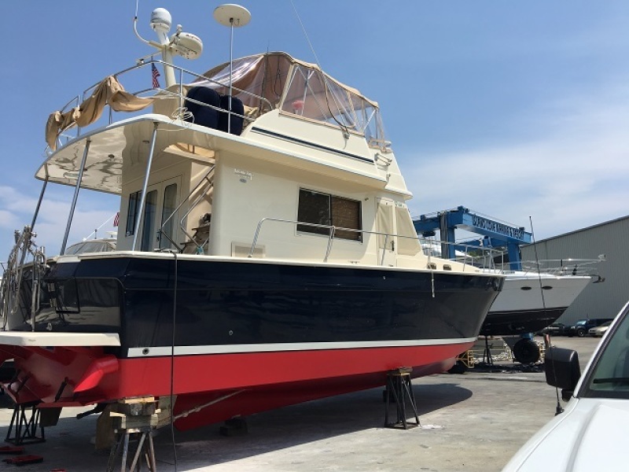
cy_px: 236
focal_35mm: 29
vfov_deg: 48.2
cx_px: 314
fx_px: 527
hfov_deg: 61.7
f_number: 2.2
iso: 25
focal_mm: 4.15
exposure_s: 1/2137
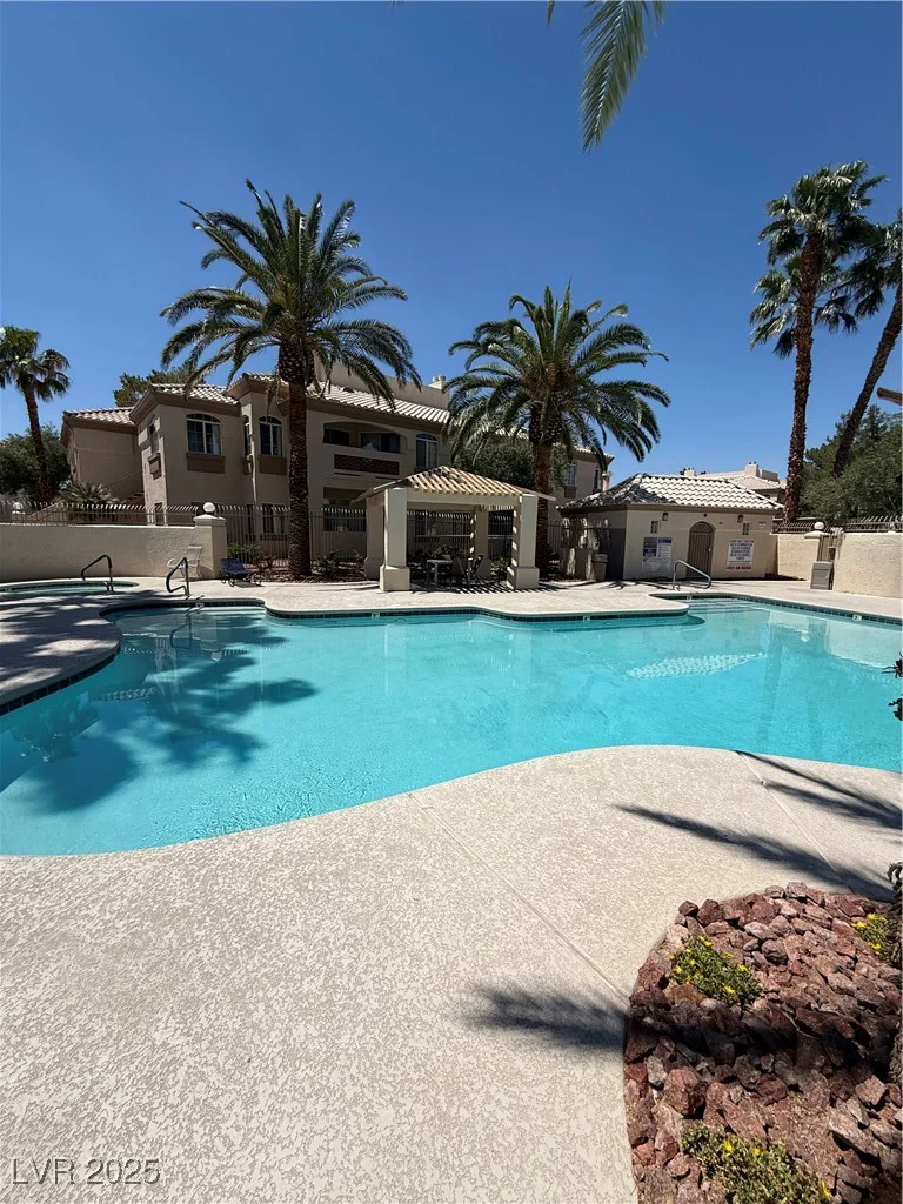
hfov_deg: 85.7
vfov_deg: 102.1
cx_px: 452
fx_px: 487
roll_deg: -1.7
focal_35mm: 14
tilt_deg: -7.0
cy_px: 602
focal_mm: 2.22
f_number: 2.2
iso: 50
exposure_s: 1/4425
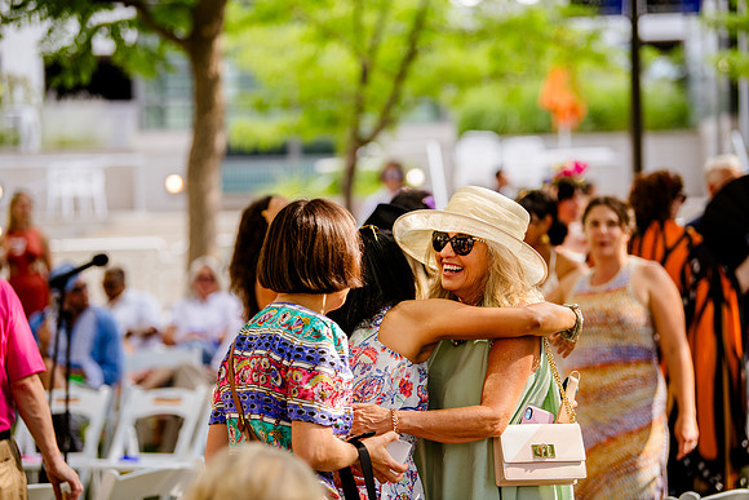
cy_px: 250
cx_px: 374
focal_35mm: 120
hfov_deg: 17.1
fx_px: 2497
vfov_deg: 11.4
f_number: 2.8
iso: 200
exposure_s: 1/250
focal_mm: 120
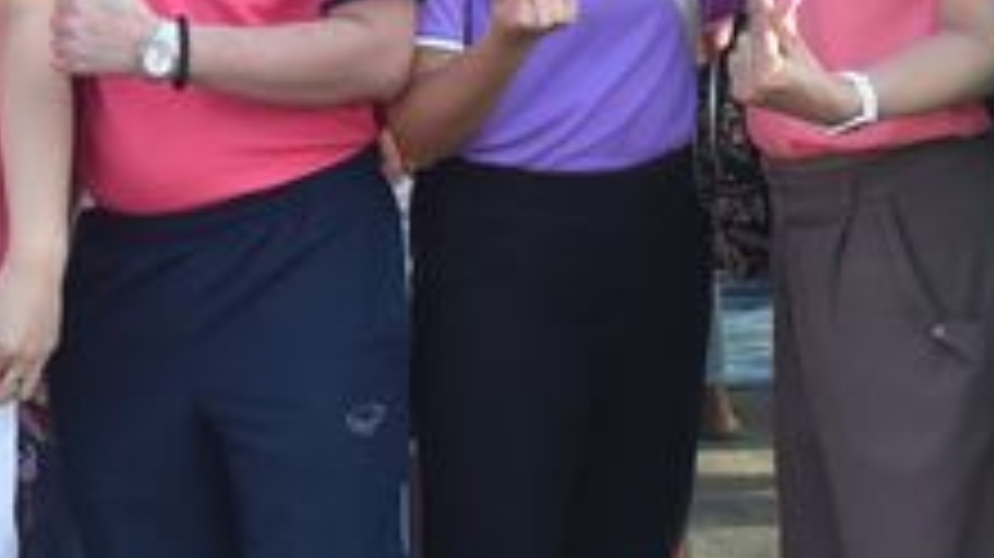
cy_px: 50
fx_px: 3609
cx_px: -112
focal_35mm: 137
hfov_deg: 15.3
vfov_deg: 8.8
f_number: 4
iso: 1600
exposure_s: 1/1250
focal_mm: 35
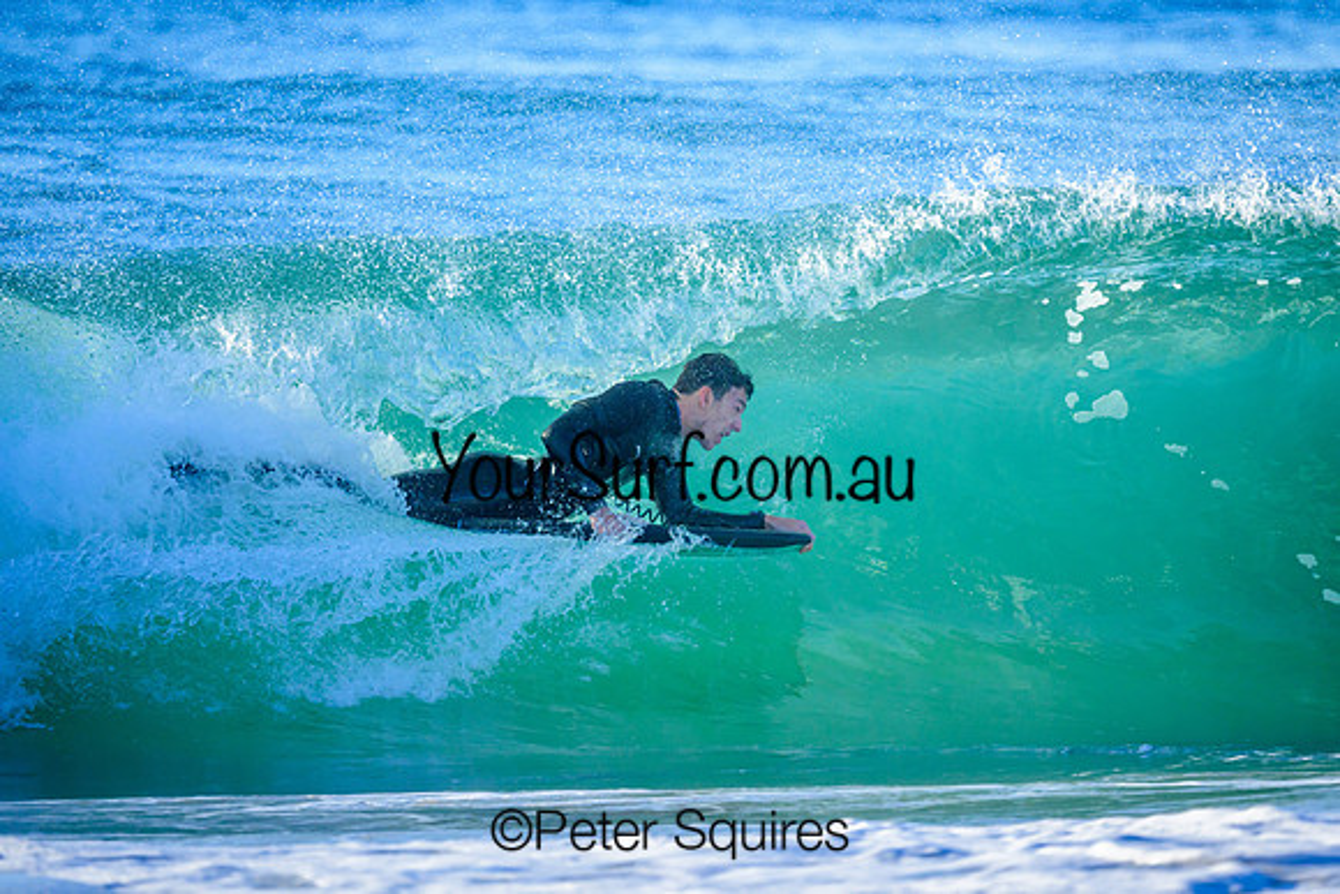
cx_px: 656
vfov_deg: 1.5
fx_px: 33163
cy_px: 396
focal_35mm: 891
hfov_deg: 2.3
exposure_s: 1/2000
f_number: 6.3
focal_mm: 800
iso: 1000
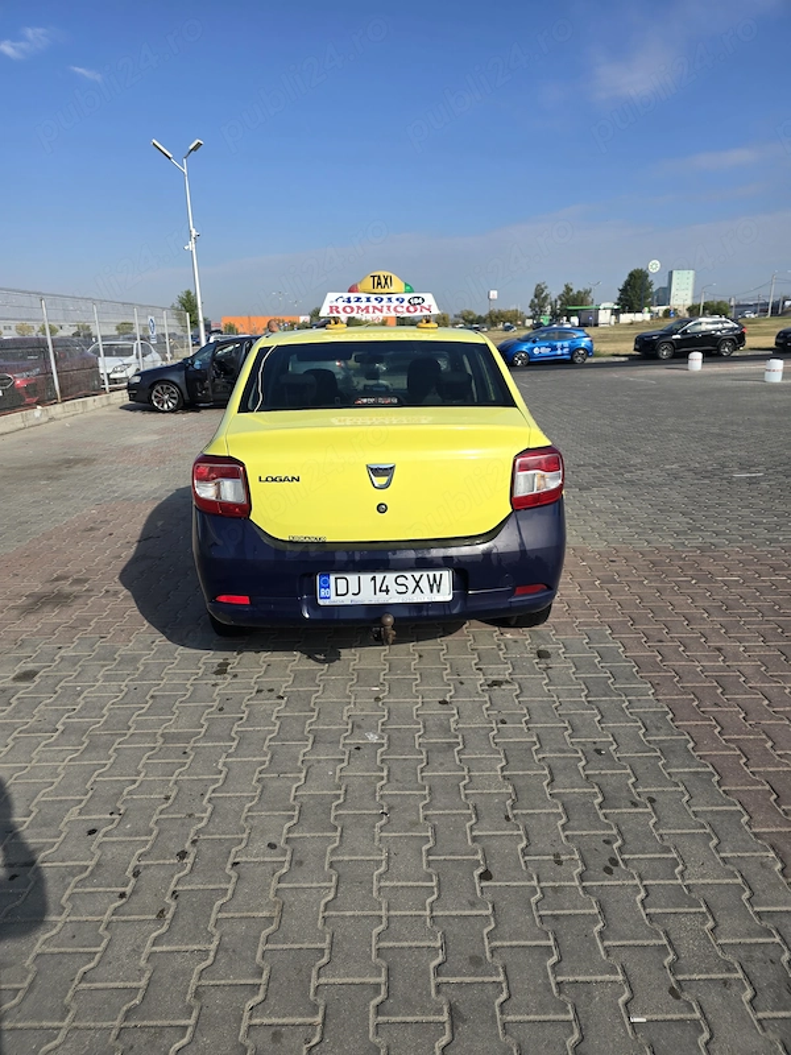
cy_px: 528
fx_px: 701
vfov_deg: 73.9
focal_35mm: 23
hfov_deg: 58.9
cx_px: 396
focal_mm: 6.3
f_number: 1.7
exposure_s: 1/981
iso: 12
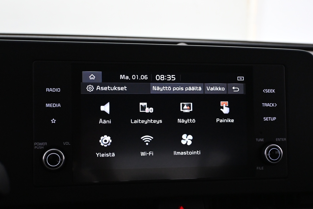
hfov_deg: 35.1
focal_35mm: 57
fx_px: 494
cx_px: 181
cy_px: 117
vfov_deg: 23.8
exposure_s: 1/80
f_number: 5
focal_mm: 32.5
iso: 3200
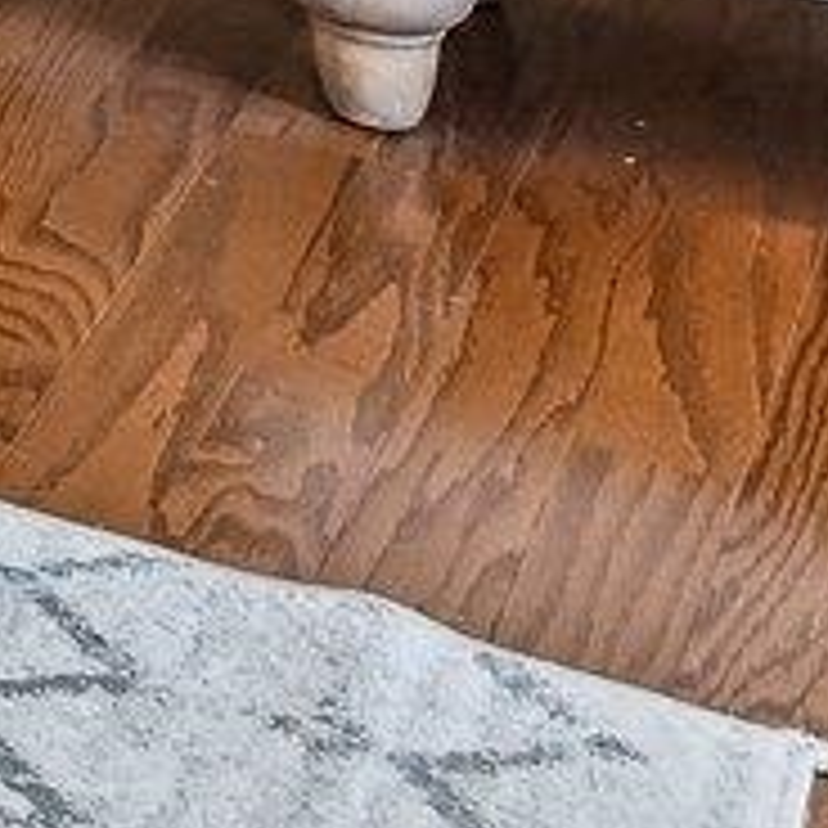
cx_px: -1804
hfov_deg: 9.0
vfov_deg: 9.3
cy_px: -1645
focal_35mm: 151
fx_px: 4086
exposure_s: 1/30
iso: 400
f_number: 8
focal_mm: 16
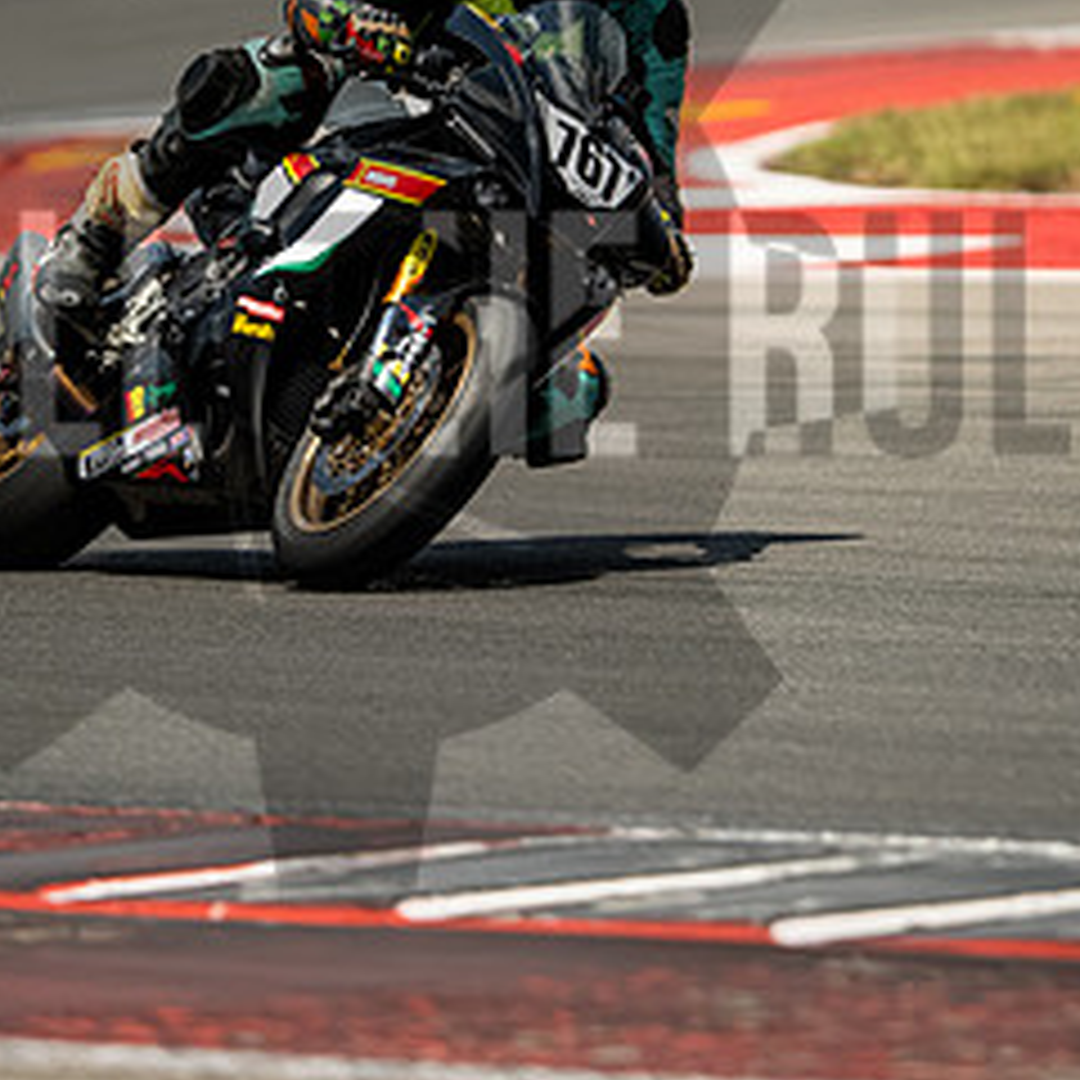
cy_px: 340
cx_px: 346
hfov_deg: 2.8
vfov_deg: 2.8
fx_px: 21779
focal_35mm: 617
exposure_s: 1/2000
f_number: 2
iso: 1600
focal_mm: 200
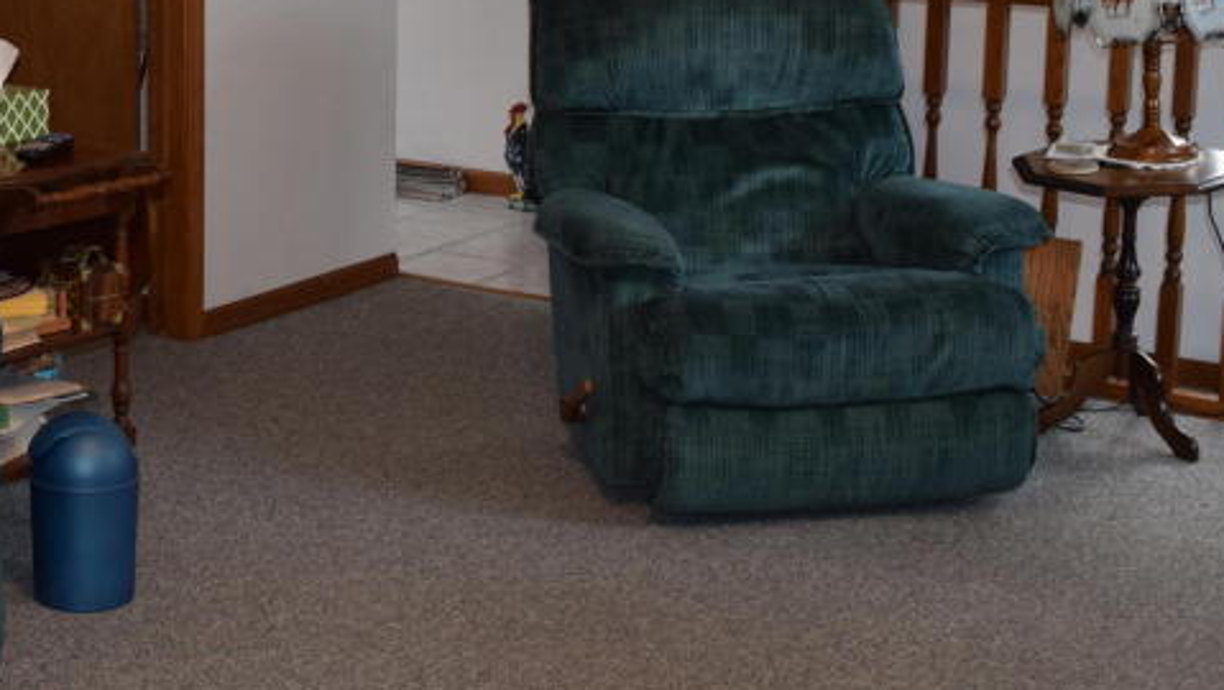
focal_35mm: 68
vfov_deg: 17.5
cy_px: 69
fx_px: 2208
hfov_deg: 29.9
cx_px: 156
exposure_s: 1/80
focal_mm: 18
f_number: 4.5
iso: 800
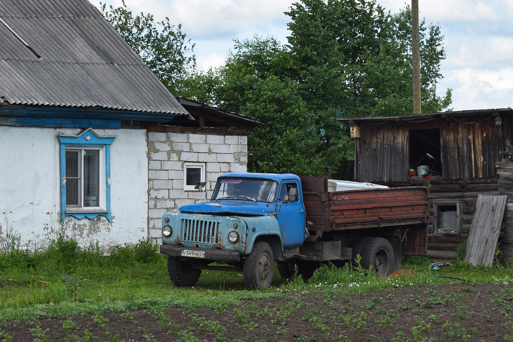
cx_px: 256
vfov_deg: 16.6
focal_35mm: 82
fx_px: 1176
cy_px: 171
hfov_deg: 24.6
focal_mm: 55
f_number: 6.3
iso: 200
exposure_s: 1/500
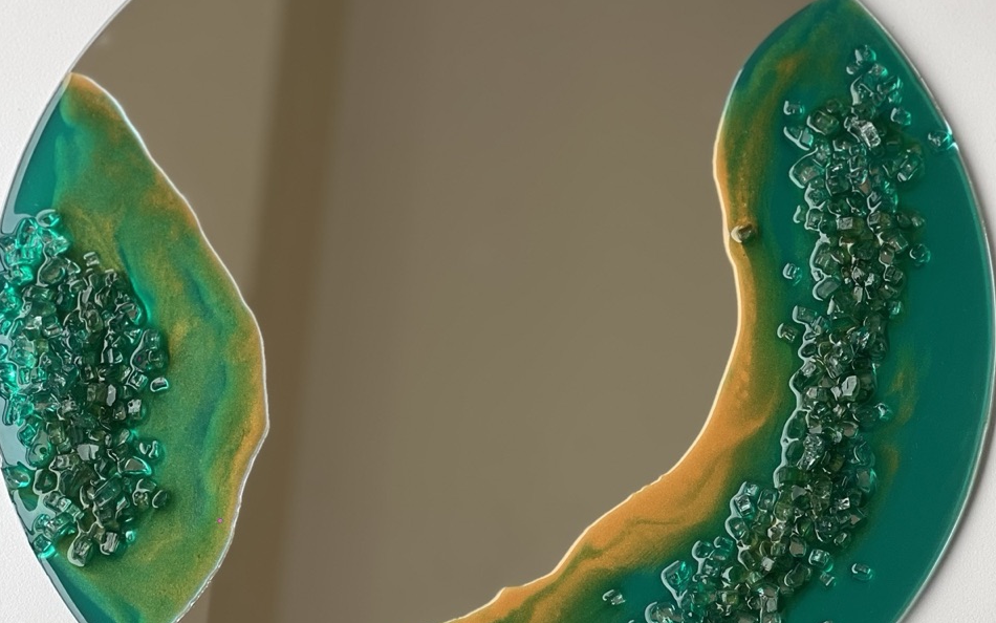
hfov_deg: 18.9
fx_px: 2986
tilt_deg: -74.8
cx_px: 501
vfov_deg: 11.9
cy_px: 384
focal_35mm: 110
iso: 50
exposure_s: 1/121
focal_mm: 9
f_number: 2.8
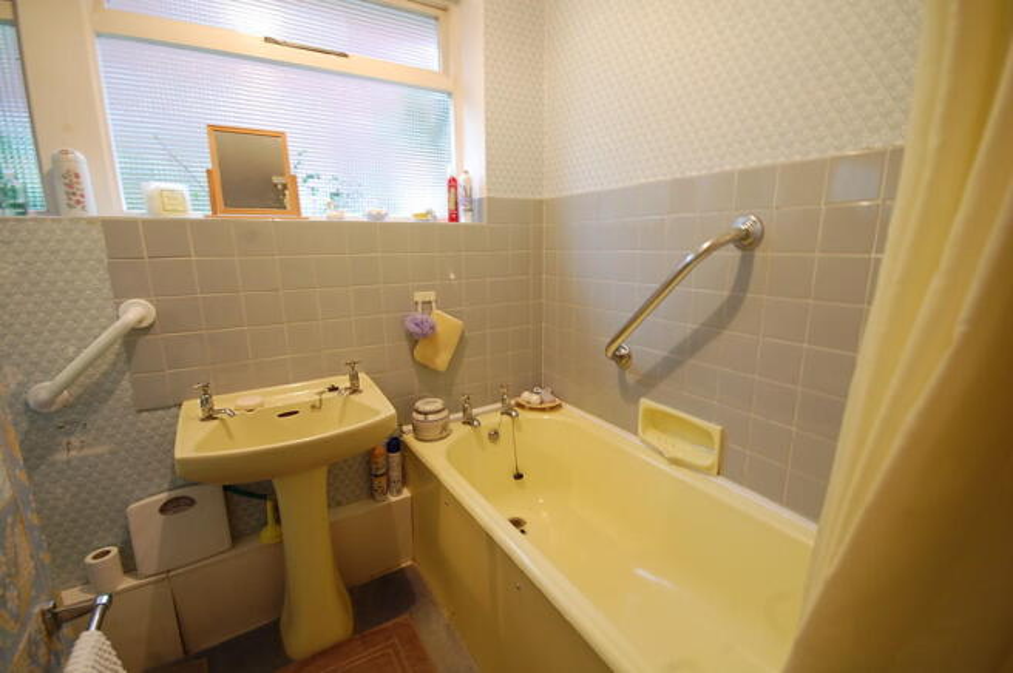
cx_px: 506
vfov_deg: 77.2
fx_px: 422
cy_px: 336
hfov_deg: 100.4
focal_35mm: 15
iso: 200
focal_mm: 10
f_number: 7.1
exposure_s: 1/2.5
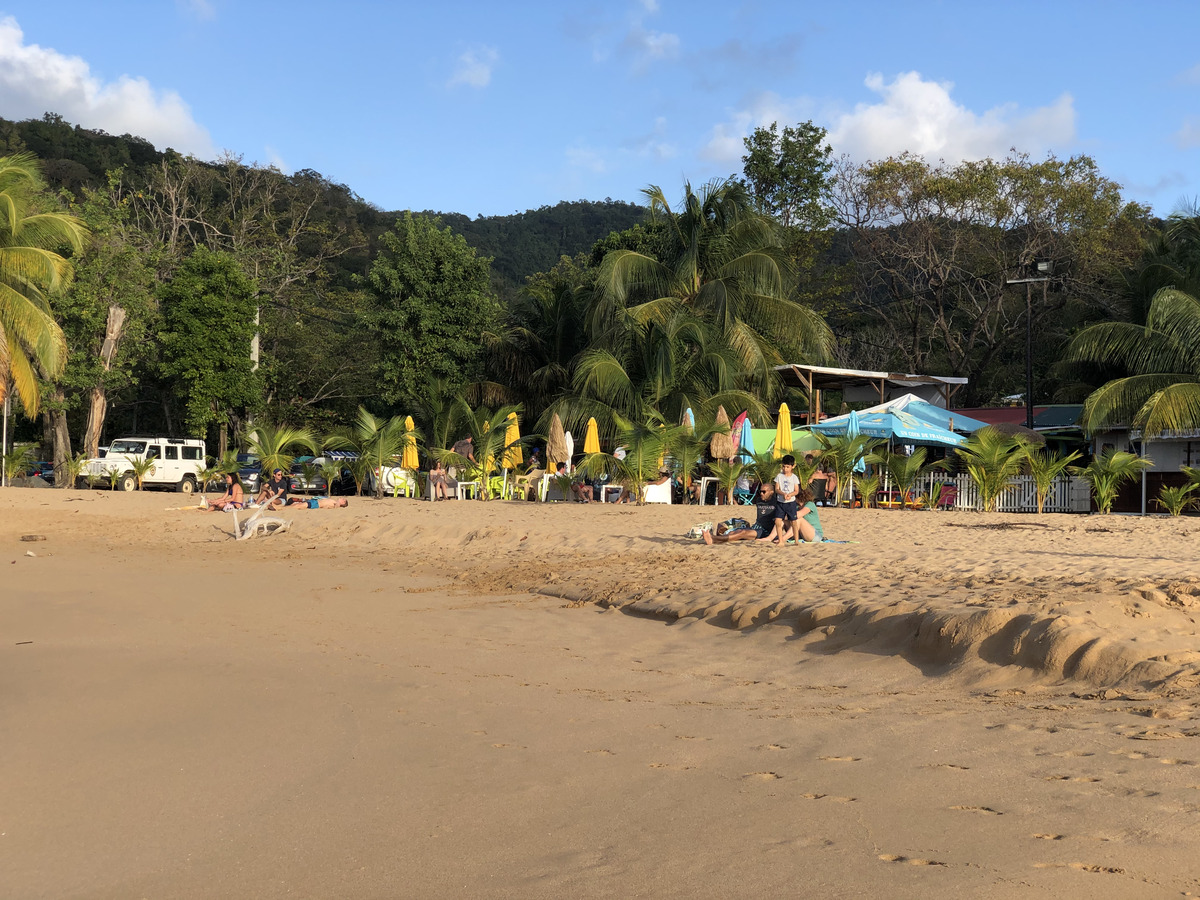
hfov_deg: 36.8
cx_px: 600
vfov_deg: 28.0
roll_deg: -0.2
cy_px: 450
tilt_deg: +1.1
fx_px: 1803
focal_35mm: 52
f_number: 2.4
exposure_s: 1/558
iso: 16
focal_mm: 6
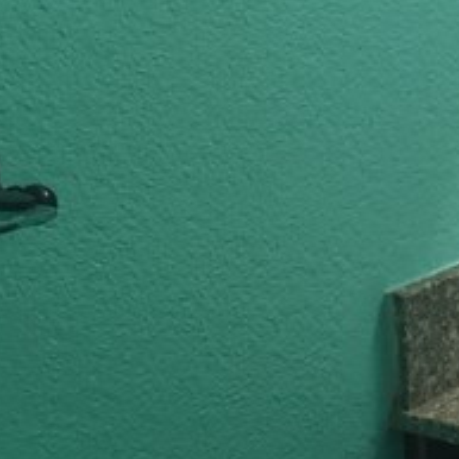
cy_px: 12
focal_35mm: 136
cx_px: 837
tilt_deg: -10.6
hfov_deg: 11.8
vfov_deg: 12.7
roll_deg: -0.3
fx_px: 2040
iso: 32
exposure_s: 1/40
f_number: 2.2
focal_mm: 4.15
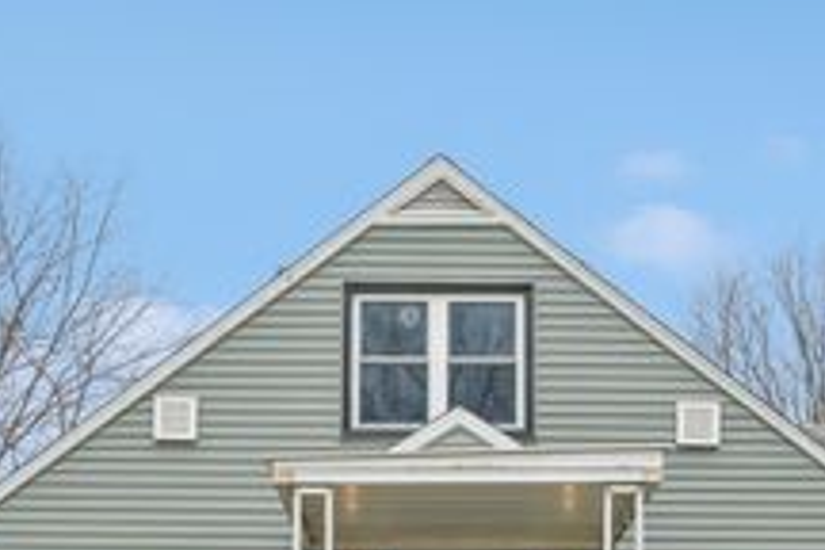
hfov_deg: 30.1
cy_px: 510
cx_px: 439
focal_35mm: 67
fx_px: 1535
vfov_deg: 19.9
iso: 400
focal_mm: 29
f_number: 9
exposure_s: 1/500
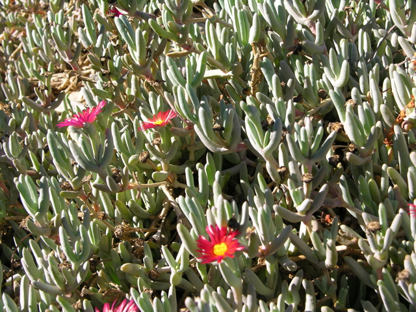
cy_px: 156
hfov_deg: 27.8
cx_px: 208
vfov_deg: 21.0
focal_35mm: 70
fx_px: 841
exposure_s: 1/168
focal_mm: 17.8
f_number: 4.7
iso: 50
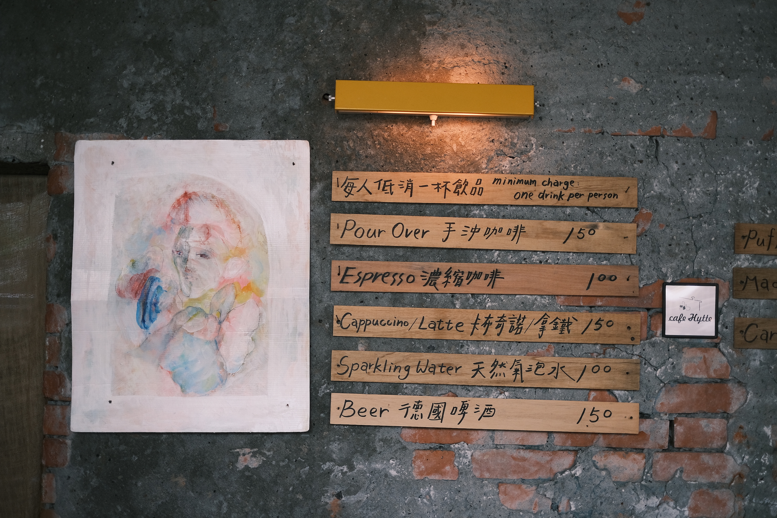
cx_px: 388
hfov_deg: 37.5
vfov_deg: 25.5
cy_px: 259
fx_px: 1144
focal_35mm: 53
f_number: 1.4
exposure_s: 1/125
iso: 500
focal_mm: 35
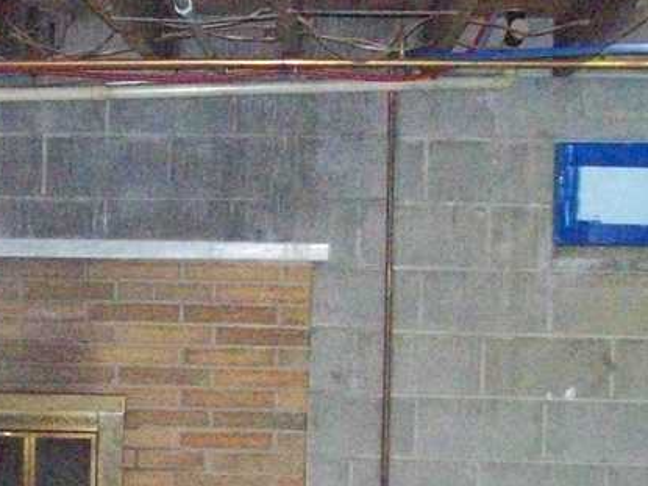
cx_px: -72
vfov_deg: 13.2
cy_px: 487
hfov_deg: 17.1
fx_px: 2077
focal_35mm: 111
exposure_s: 1/128
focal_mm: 6
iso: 800
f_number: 2.7
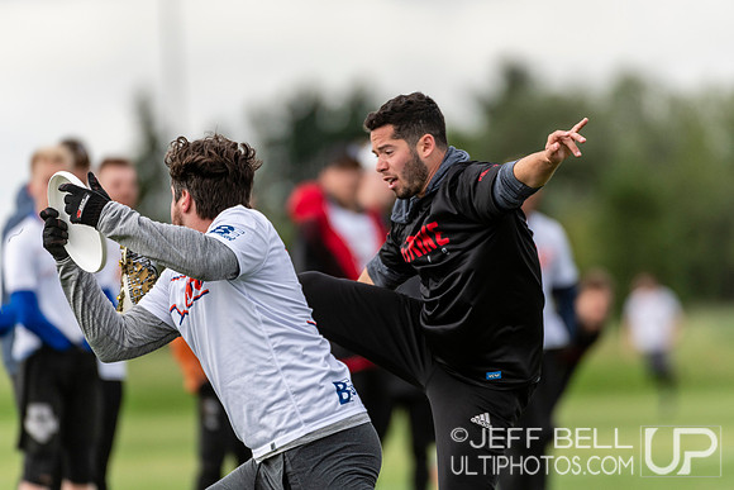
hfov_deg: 3.4
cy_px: 245
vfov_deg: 2.3
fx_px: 12236
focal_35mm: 600
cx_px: 367
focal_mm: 400
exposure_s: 1/1250
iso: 320
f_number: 4
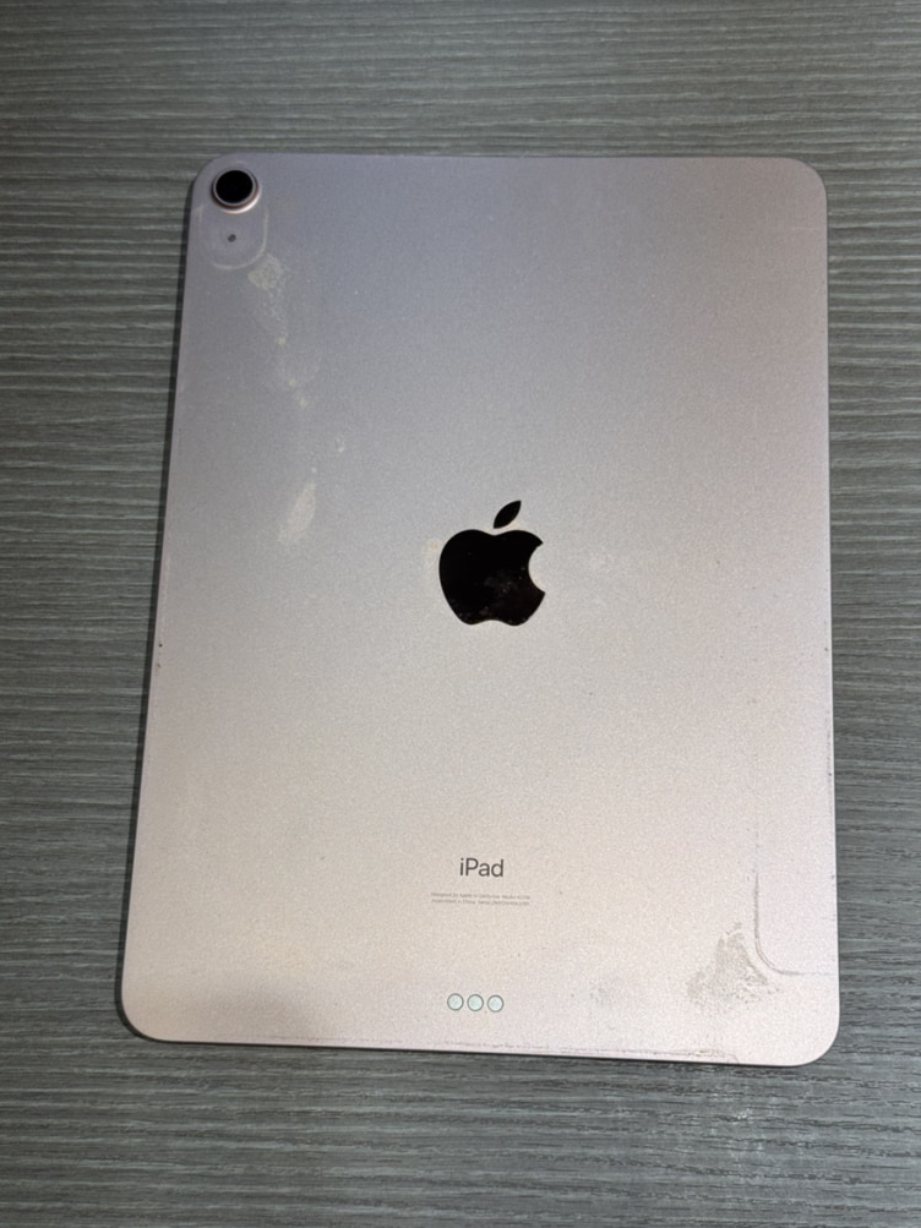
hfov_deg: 29.7
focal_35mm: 49
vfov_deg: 38.9
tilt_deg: -72.9
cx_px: 462
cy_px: 618
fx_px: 1739
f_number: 1.78
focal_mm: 6.76
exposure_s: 1/370
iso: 64
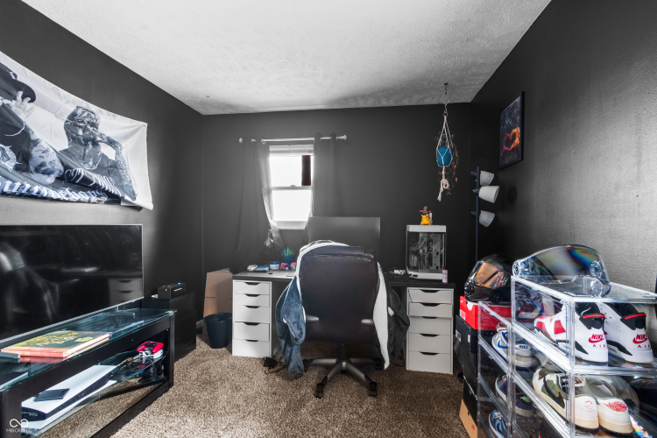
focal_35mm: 15
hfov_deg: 100.4
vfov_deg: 77.3
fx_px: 274
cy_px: 219
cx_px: 328
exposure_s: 6
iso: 400
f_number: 11
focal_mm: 10
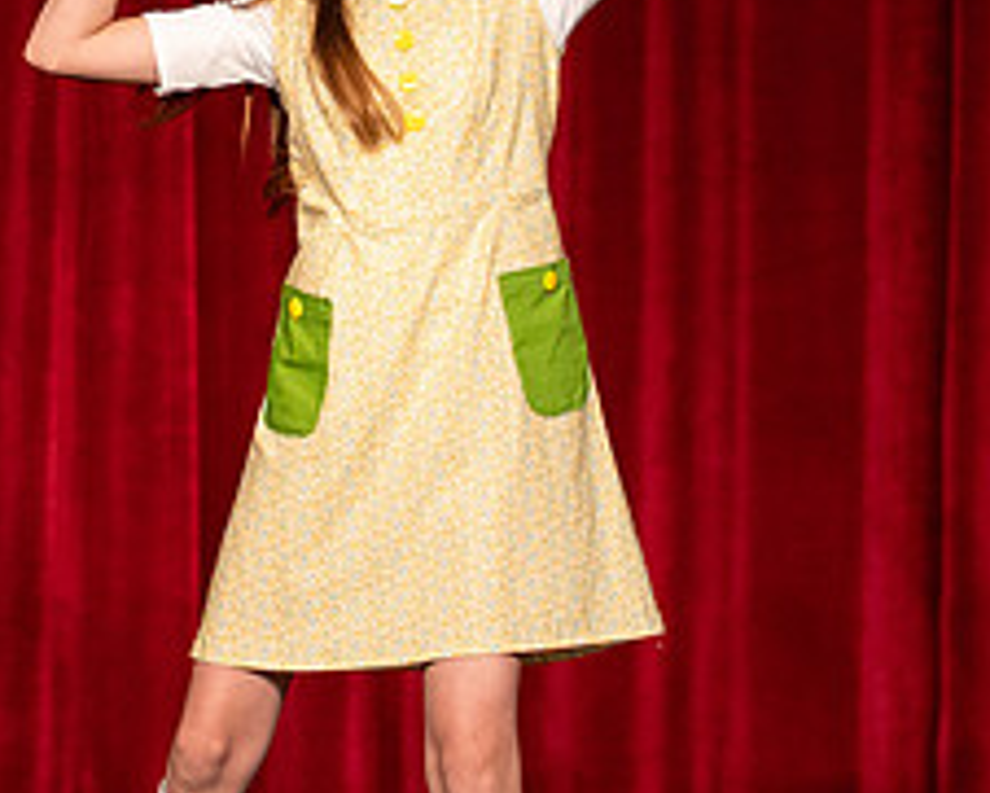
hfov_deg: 4.7
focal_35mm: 410
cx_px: 417
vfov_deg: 3.8
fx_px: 12018
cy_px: 345
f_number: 1.4
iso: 1600
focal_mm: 105
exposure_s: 1/1250
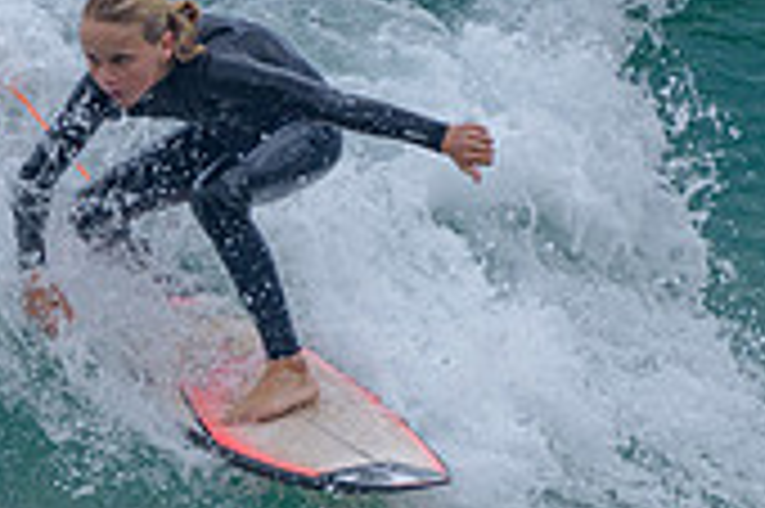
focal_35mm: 2097
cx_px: -213
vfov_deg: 0.7
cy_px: 304
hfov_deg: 1.0
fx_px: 44517
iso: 500
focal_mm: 500
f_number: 5.6
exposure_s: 1/2000
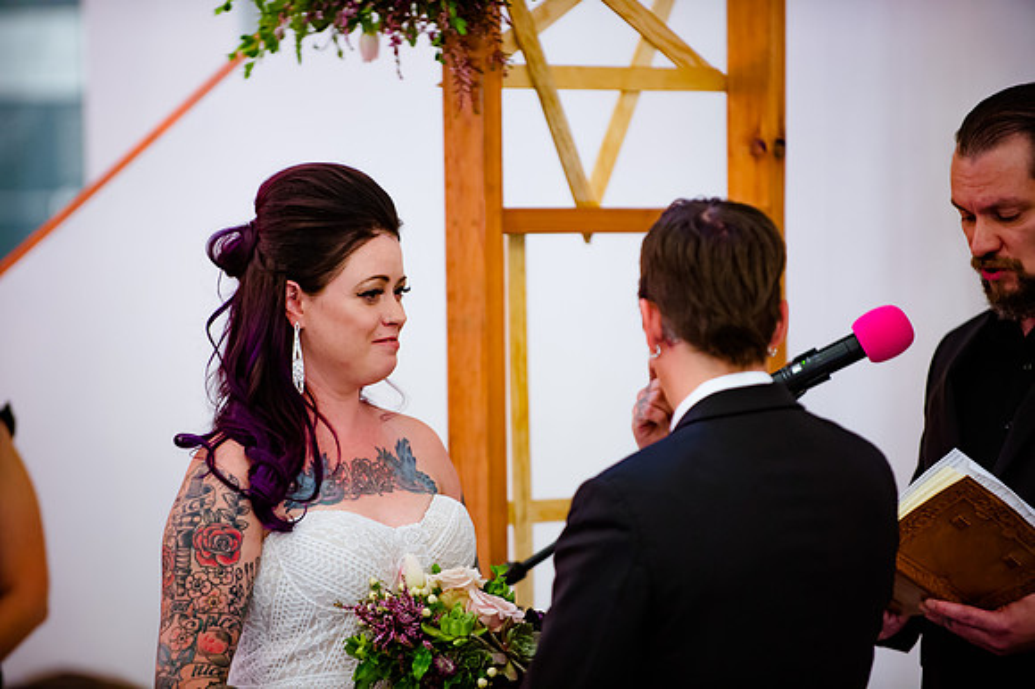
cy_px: 344
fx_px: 5459
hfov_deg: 10.8
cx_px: 518
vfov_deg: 7.2
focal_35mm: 190
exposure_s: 1/100
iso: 2500
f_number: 2.8
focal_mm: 190
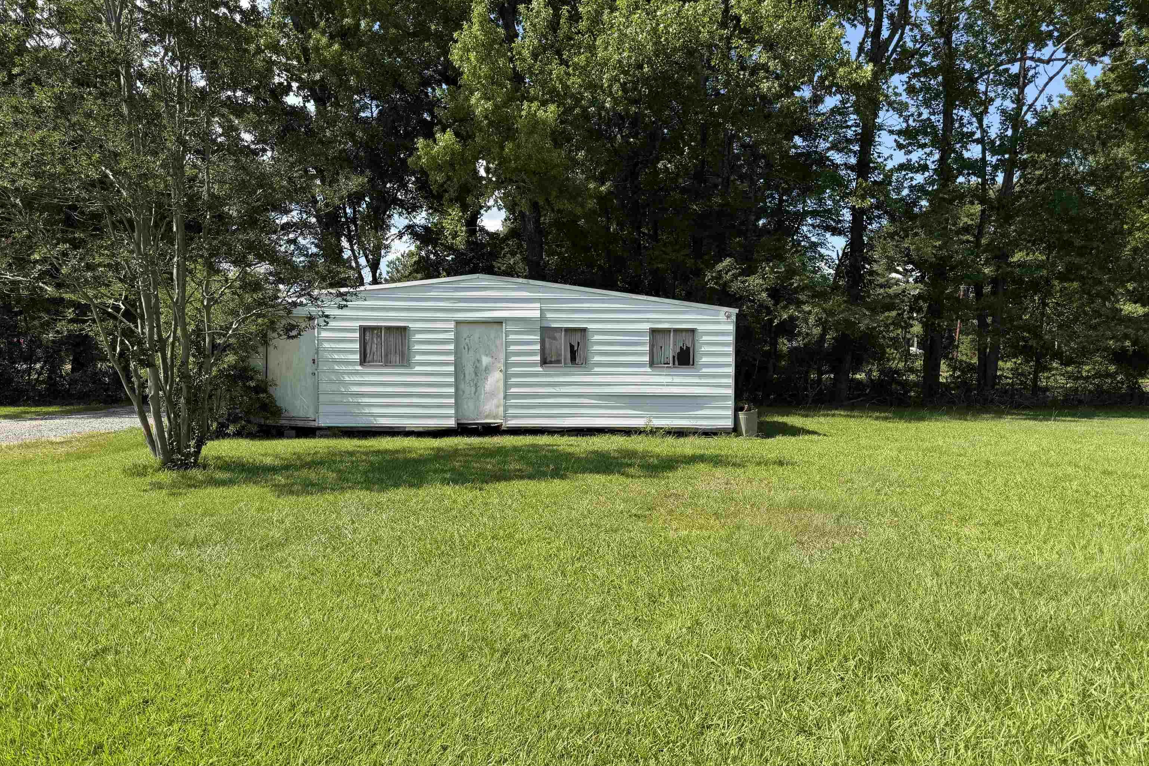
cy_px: 424
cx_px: 575
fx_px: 798
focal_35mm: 25
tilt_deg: -2.1
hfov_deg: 71.5
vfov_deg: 51.2
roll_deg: -1.5
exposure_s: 1/2801
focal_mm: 6.76
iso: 80
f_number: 1.78
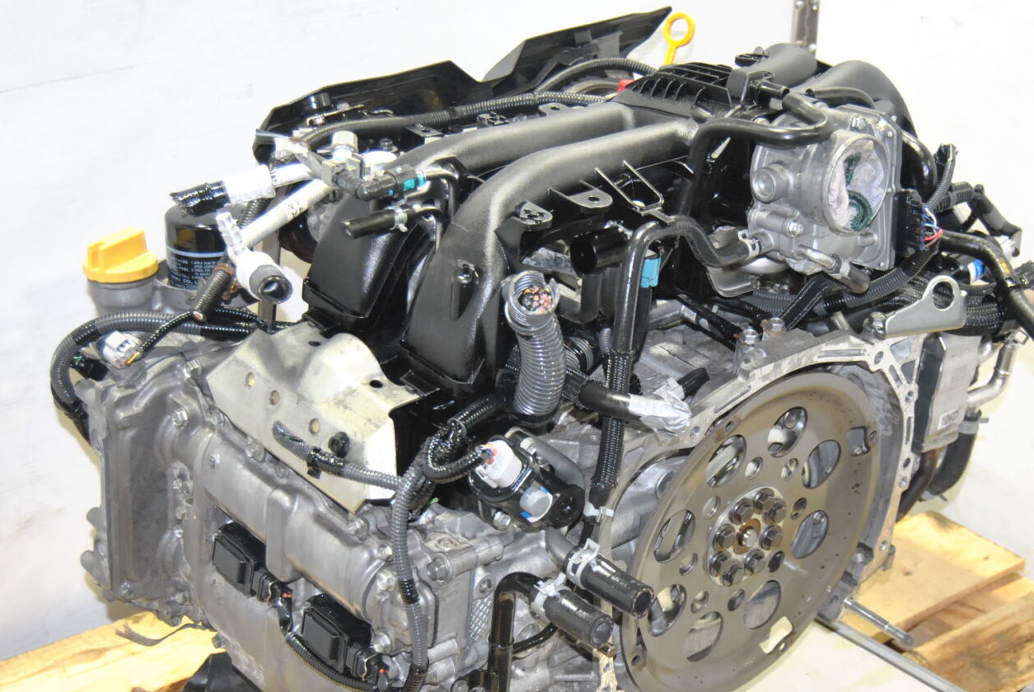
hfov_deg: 30.9
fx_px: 1869
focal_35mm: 65
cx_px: 586
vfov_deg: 21.0
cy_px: 398
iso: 800
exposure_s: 1/60
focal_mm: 34
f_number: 5
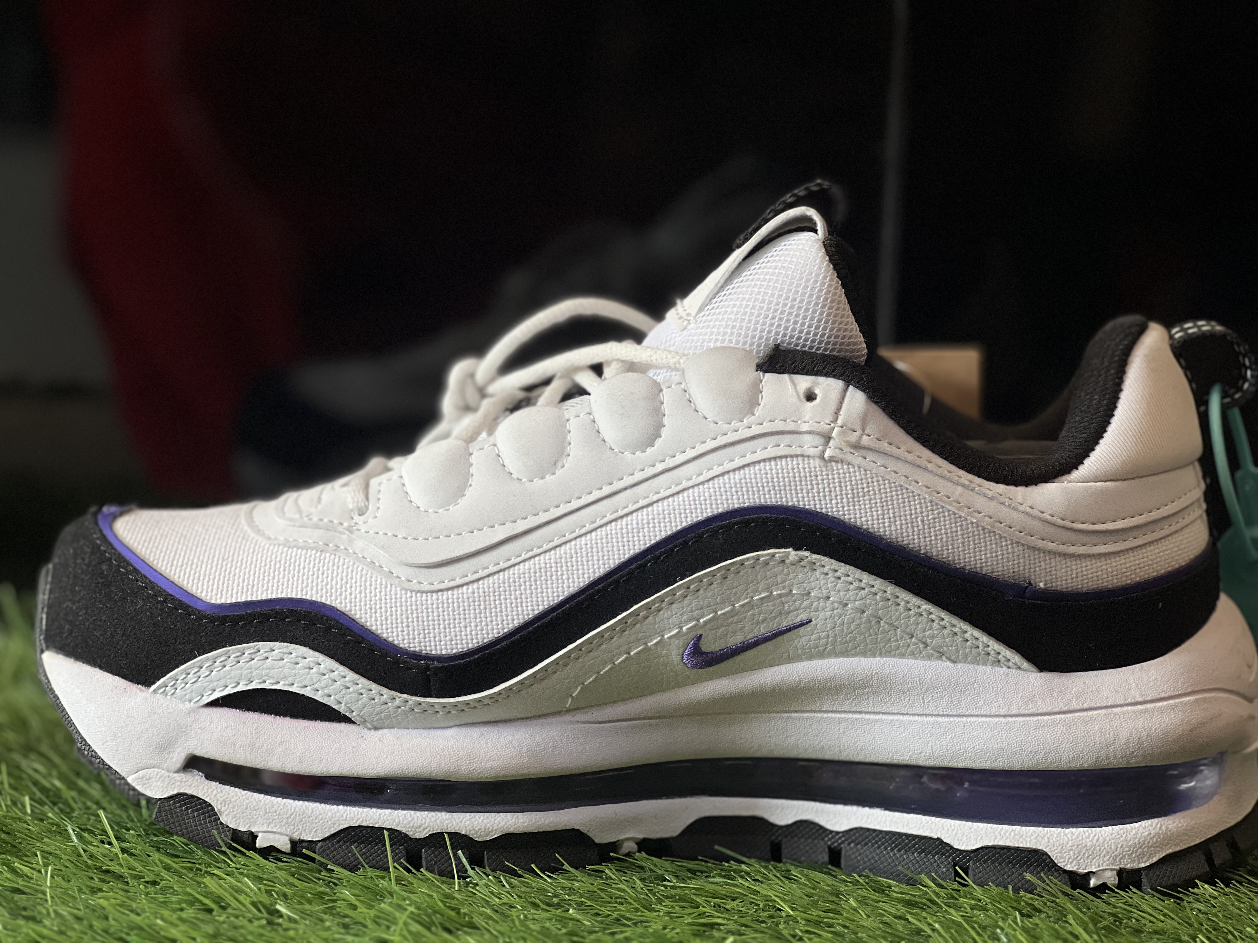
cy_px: 472
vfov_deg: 19.1
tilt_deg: -8.4
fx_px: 2798
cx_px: 629
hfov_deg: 25.3
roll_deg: -3.1
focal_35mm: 77
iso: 160
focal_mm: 9
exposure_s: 1/120
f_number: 2.8
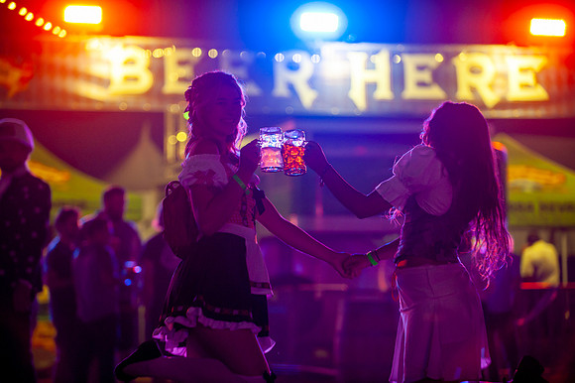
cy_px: 192
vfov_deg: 8.8
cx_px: 288
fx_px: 2474
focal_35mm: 155
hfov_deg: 13.3
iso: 1250
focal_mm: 155
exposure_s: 1/200
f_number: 2.8
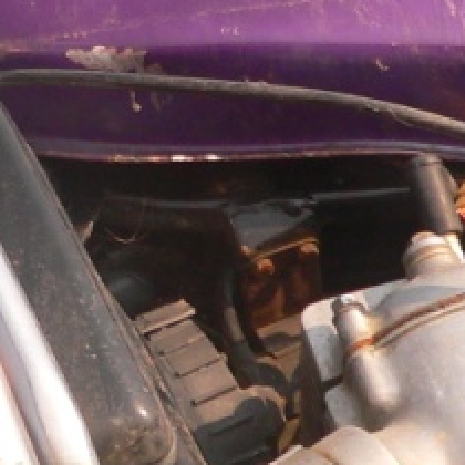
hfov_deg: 10.7
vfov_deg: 11.1
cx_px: 799
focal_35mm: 155
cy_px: 560
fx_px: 2356
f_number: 2.8
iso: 100
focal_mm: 6
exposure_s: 1/1000
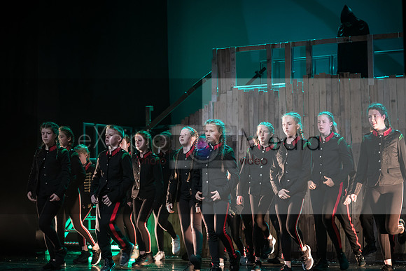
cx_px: 203
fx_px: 966
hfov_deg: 23.7
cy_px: 136
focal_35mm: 86
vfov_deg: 16.0
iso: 4000
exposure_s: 1/100
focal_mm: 82
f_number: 2.8
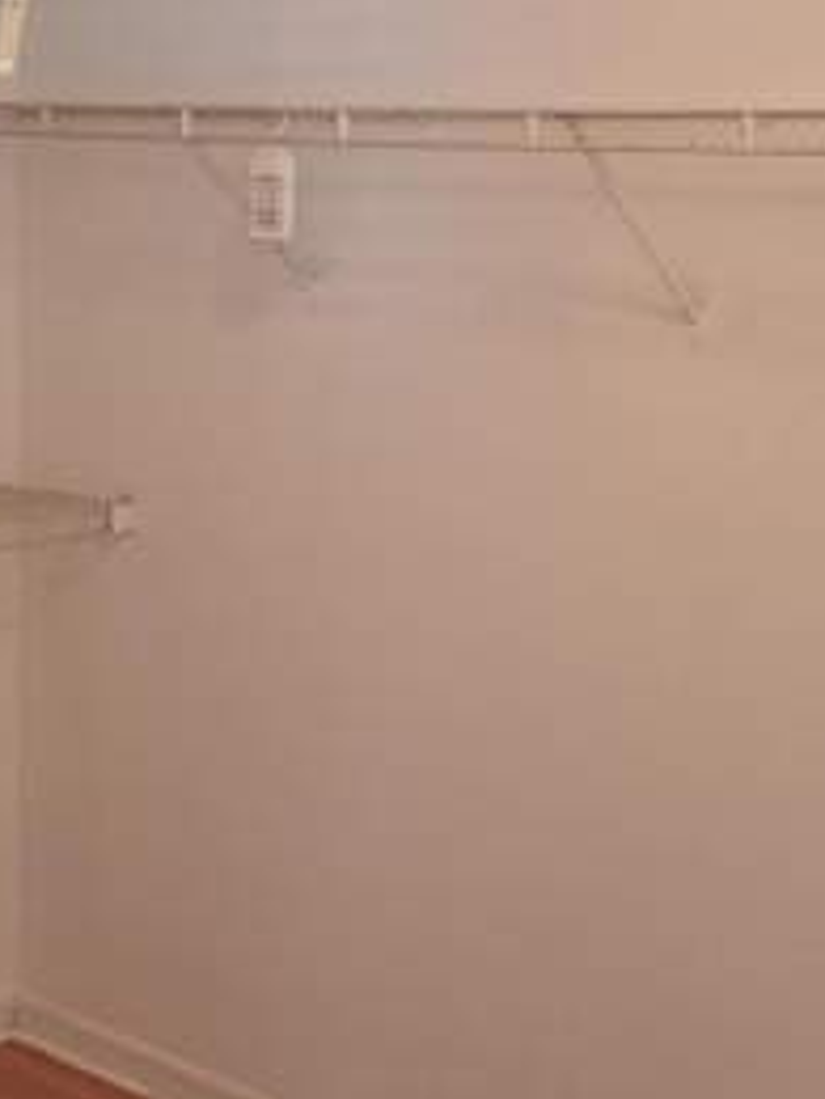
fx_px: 1875
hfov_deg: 24.8
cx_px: 487
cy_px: 461
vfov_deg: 32.6
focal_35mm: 59
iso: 250
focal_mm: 5.23
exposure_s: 1/60
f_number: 1.8
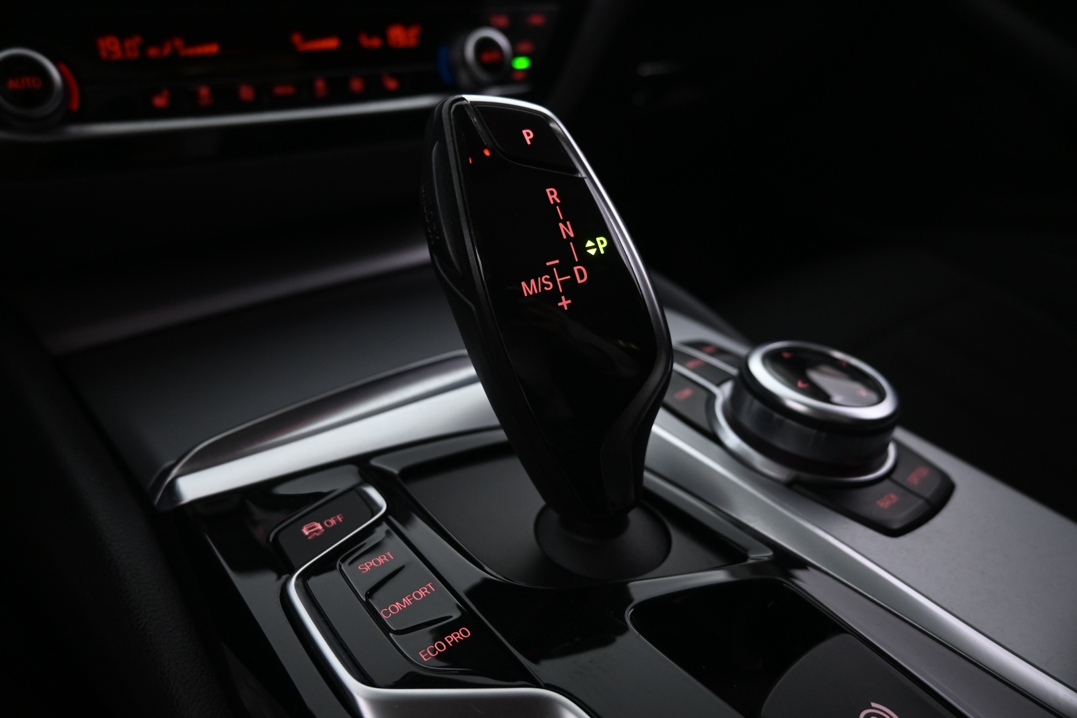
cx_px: 538
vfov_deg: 53.1
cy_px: 359
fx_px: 718
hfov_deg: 73.7
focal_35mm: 24
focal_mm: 16
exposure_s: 1/25
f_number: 3.5
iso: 800
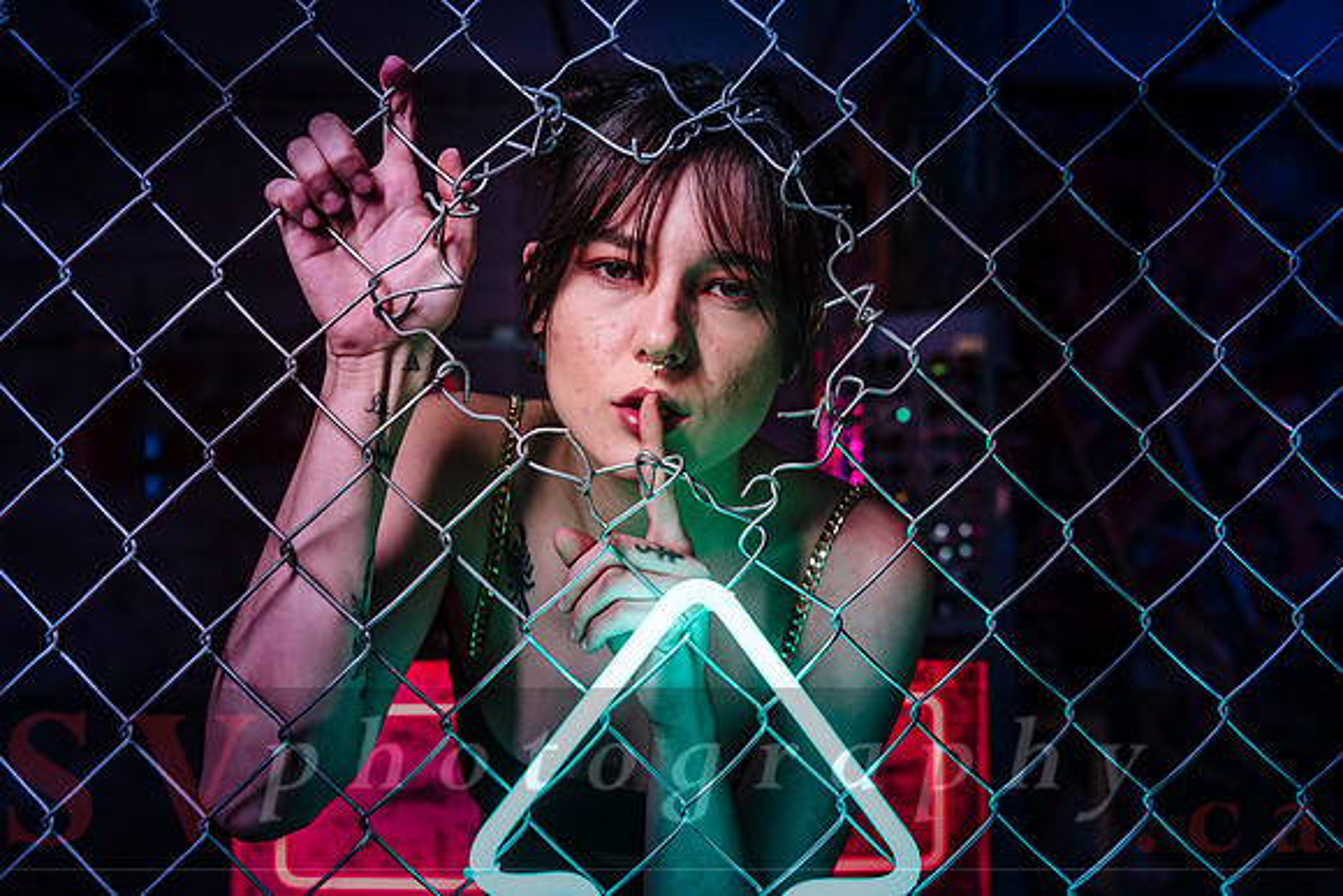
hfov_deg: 51.6
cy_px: 427
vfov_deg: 35.8
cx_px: 671
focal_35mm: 37
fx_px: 1389
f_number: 4
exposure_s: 1/100
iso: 250
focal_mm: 34
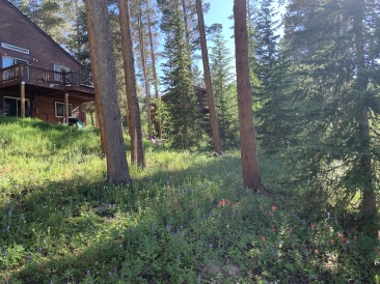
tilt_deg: +3.6
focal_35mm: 26
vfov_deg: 53.0
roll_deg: +3.9
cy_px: 142
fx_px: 285
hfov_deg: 67.3
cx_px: 190
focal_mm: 4.25
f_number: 1.8
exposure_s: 1/159
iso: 25
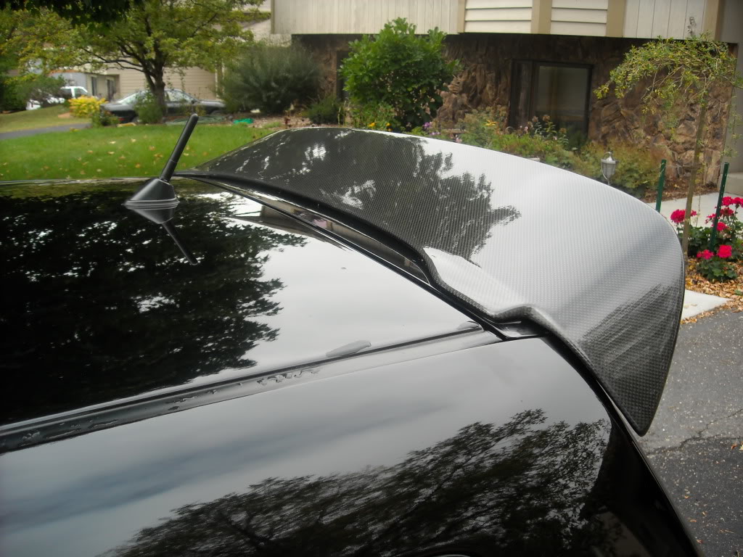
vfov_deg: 40.7
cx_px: 372
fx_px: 751
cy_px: 278
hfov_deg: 52.6
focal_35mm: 35
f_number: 2.8
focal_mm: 5.7
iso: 64
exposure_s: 1/228
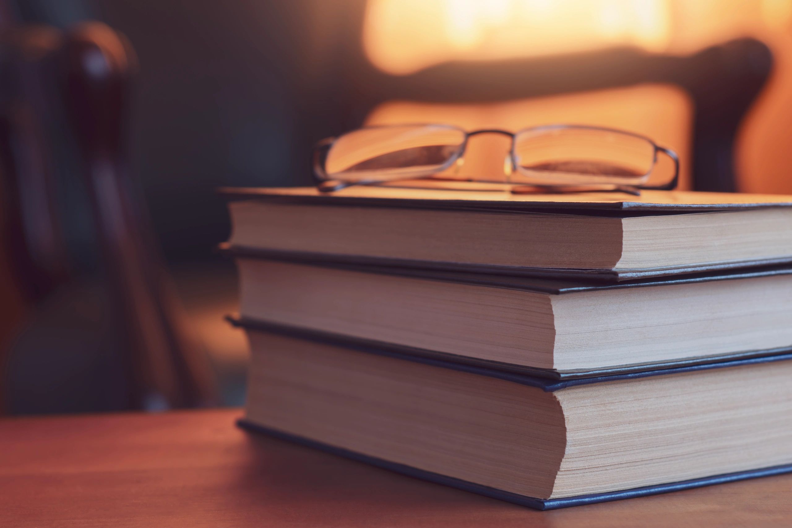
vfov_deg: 18.2
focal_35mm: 75
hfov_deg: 27.0
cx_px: 396
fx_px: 1650
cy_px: 264
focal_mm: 50
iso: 100
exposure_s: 1/3
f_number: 4
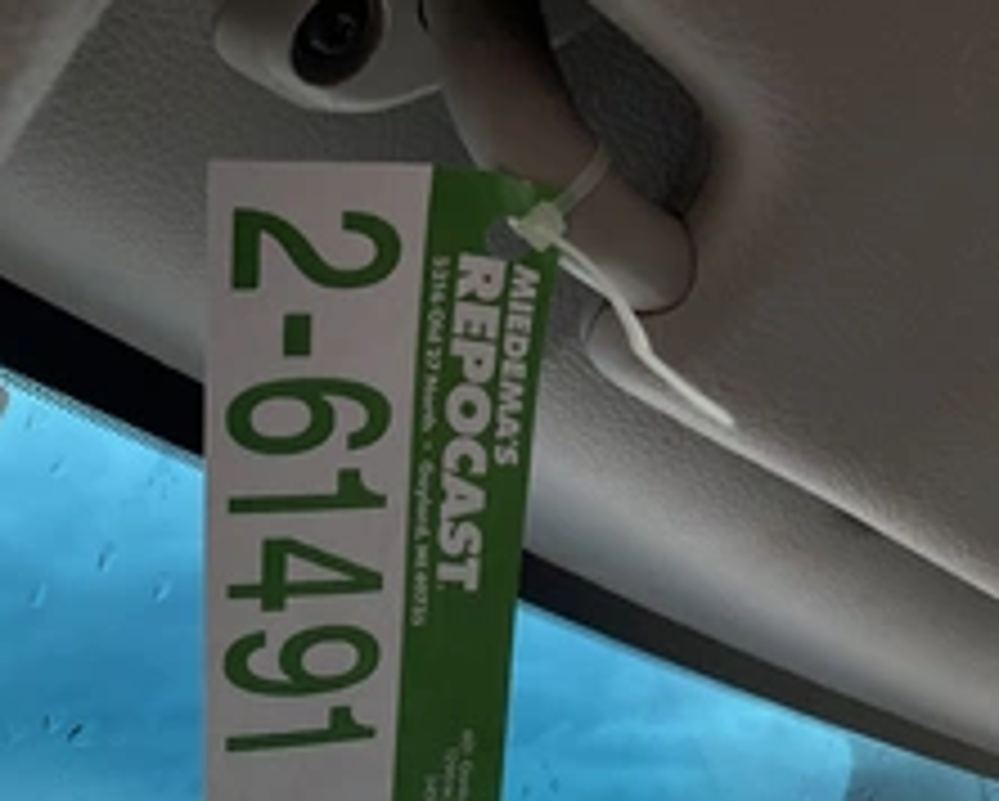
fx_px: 1509
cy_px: 616
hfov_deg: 36.0
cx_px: 288
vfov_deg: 29.2
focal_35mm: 51
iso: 25
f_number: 1.8
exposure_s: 1/425
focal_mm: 3
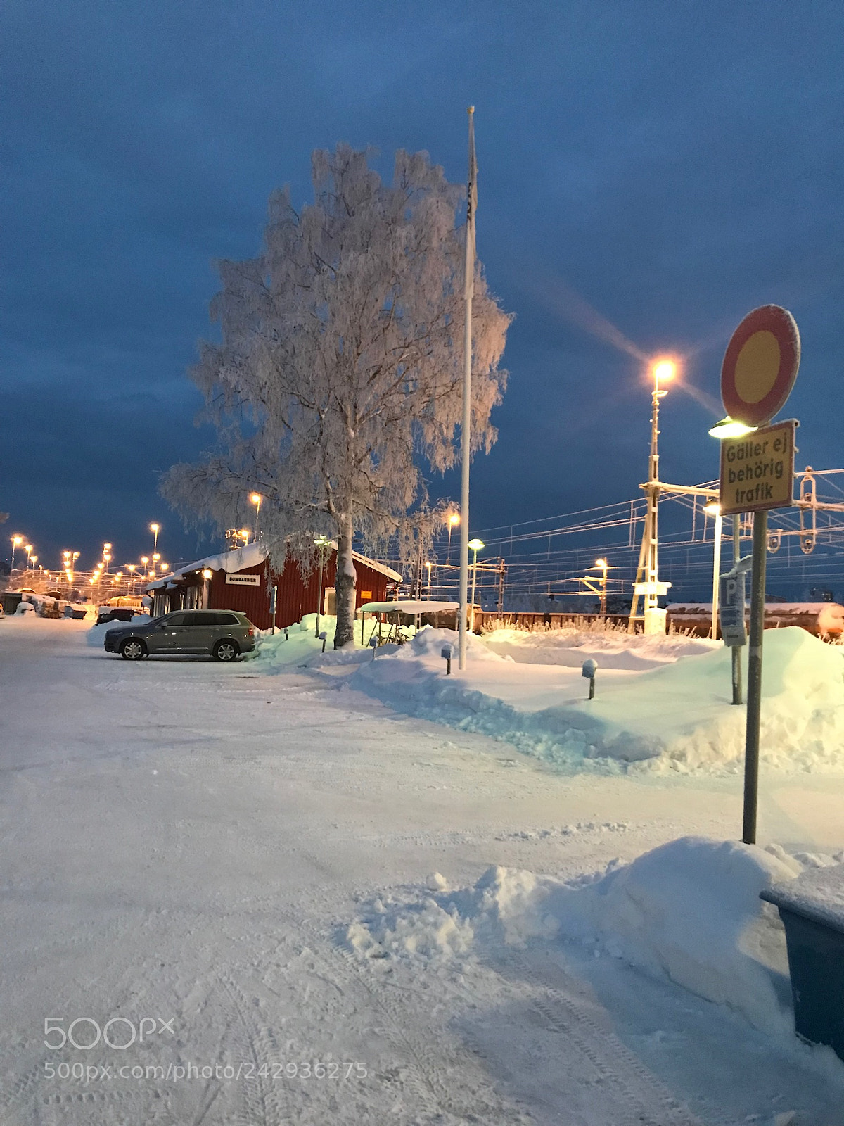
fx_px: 910
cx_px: 422
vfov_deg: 63.4
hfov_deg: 49.7
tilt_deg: +3.7
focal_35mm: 28
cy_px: 563
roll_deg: -2.9
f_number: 1.8
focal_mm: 3.99
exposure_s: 1/6
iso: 100
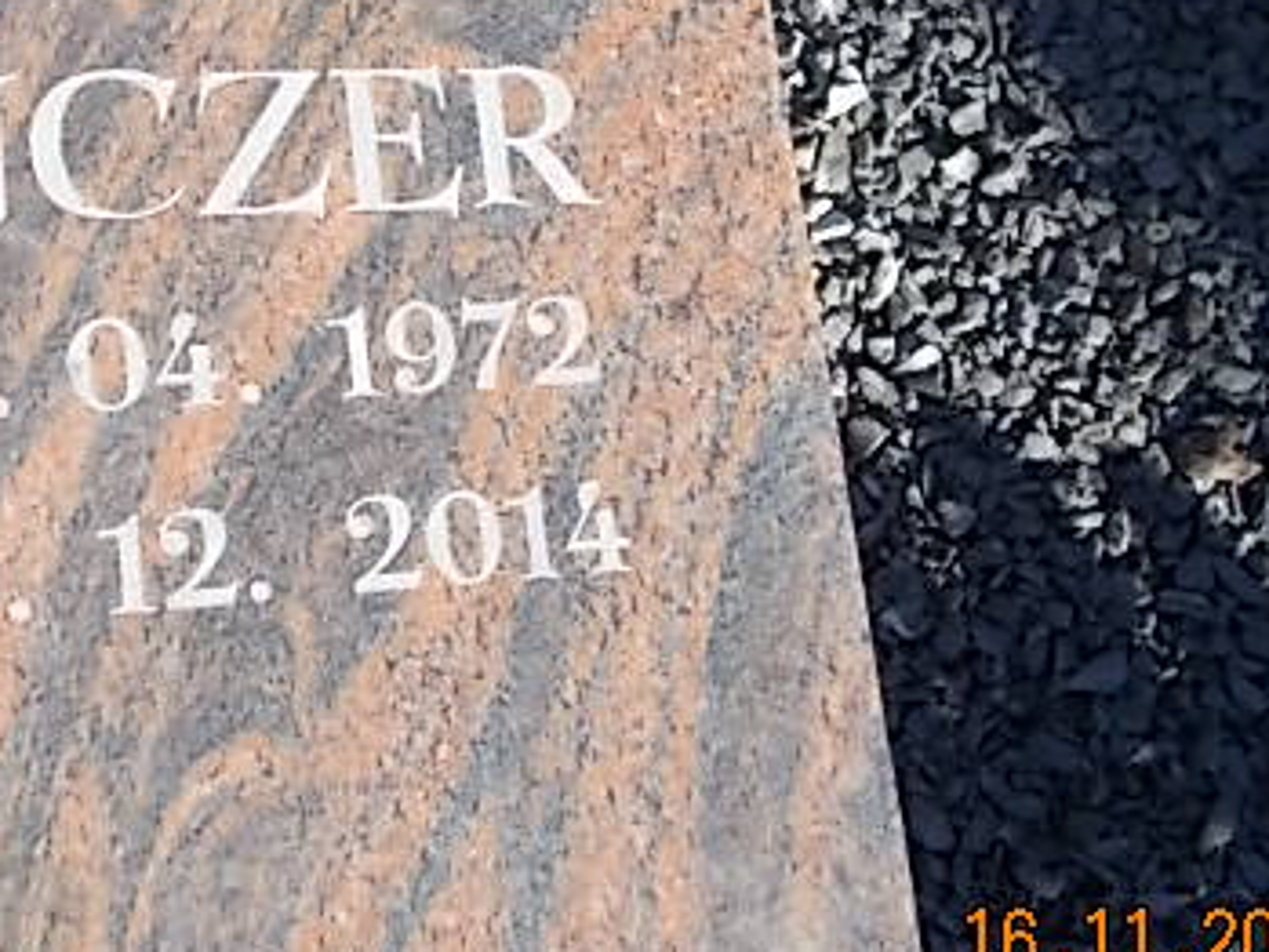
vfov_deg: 26.3
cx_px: 313
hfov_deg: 34.2
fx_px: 2017
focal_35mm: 55
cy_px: 273
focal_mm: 5.3
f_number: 3.4
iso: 80
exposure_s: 1/250
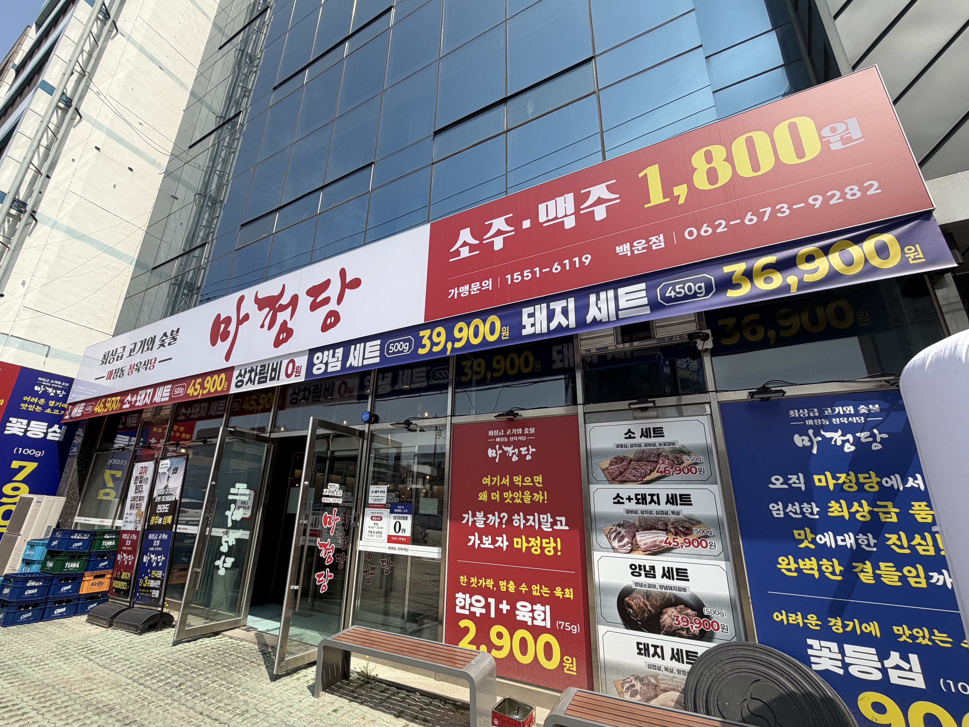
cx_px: 451
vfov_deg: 81.7
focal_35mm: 15
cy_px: 383
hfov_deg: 98.0
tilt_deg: +22.2
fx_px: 420
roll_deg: -3.1
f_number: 2.2
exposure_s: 1/770
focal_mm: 2.22
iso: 25
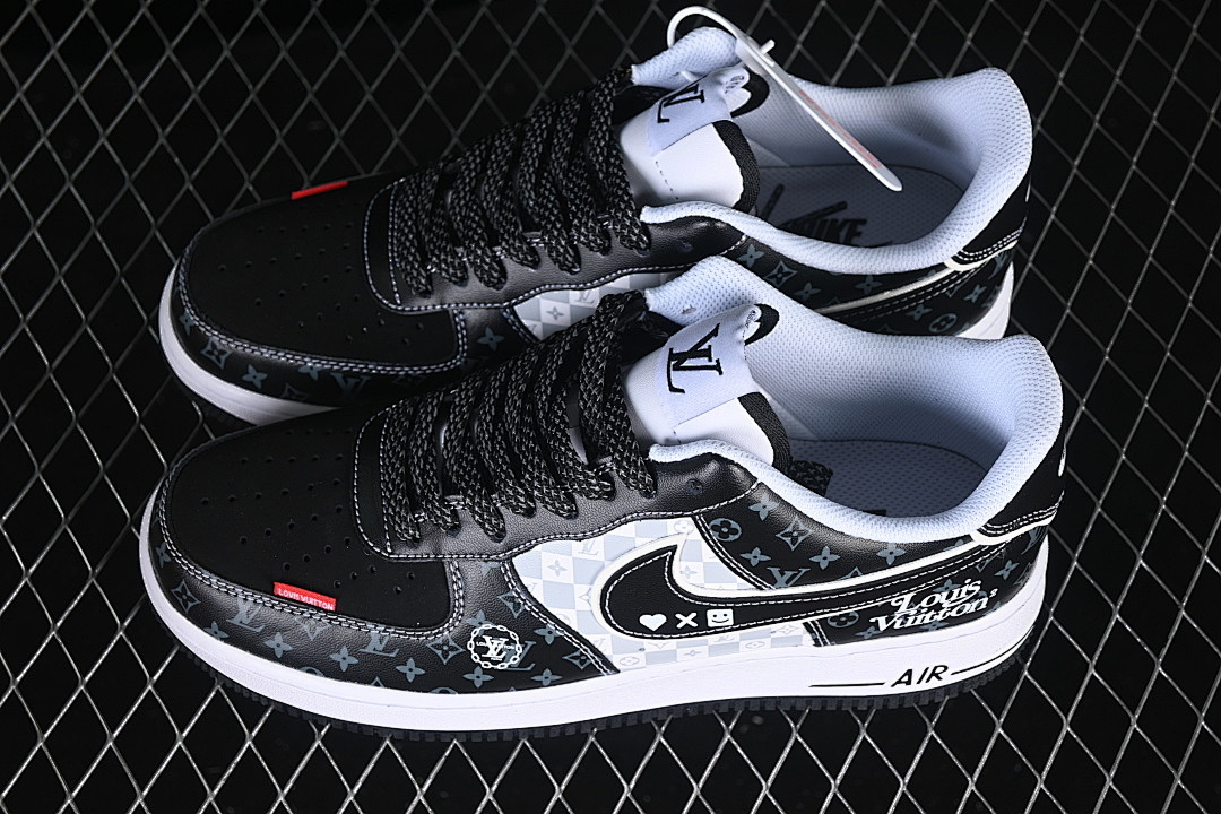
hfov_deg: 27.0
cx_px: 610
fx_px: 2544
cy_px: 407
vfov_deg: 18.2
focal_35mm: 75
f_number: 6.3
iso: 160
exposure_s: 1/50
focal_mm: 50
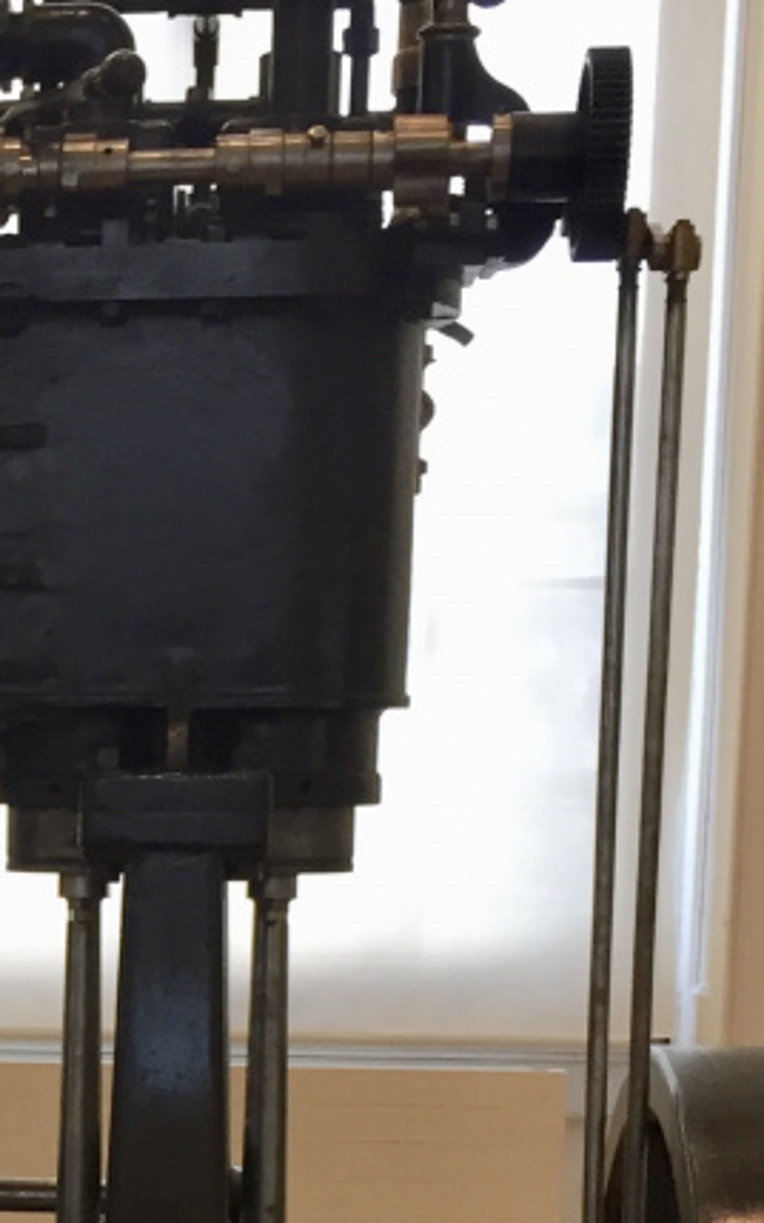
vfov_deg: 23.2
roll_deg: -0.6
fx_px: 2866
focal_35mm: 86
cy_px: 1197
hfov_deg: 14.5
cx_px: -228
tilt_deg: -8.1
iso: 50
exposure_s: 1/33
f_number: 2.2
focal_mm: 4.15
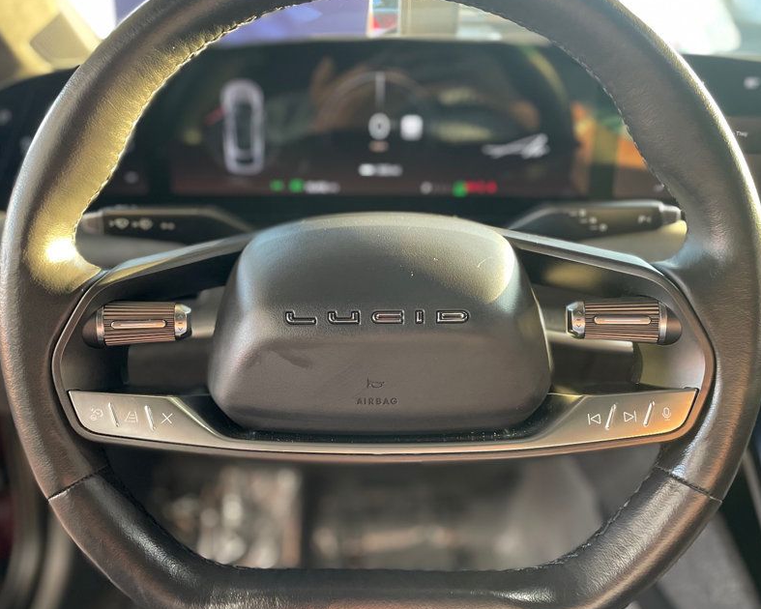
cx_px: 354
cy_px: 296
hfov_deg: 54.2
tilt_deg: -23.5
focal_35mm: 33
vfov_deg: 44.6
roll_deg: +0.0
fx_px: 743
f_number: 1.6
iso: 320
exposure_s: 1/60
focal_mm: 4.2
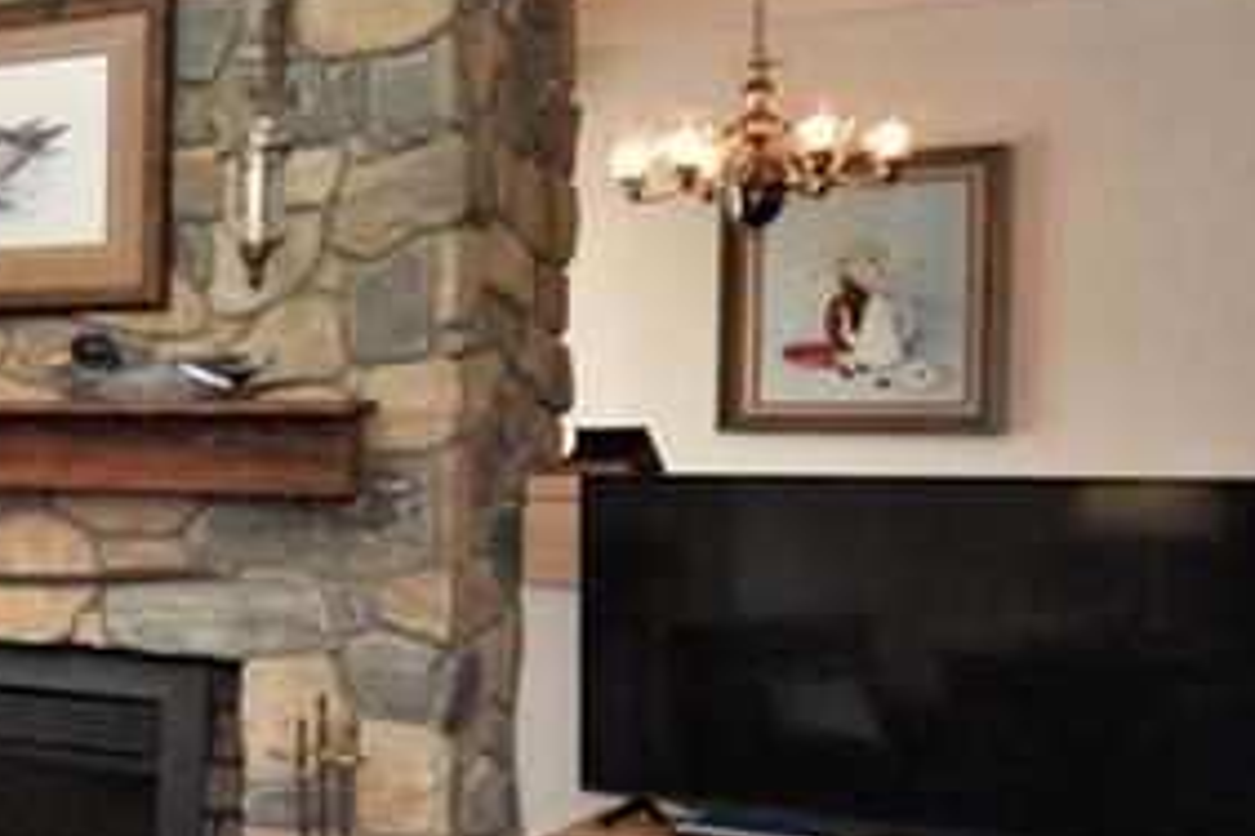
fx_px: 2085
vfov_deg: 22.7
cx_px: -783
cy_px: 451
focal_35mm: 60
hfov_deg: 23.8
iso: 400
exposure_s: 1/100
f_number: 5
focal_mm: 11
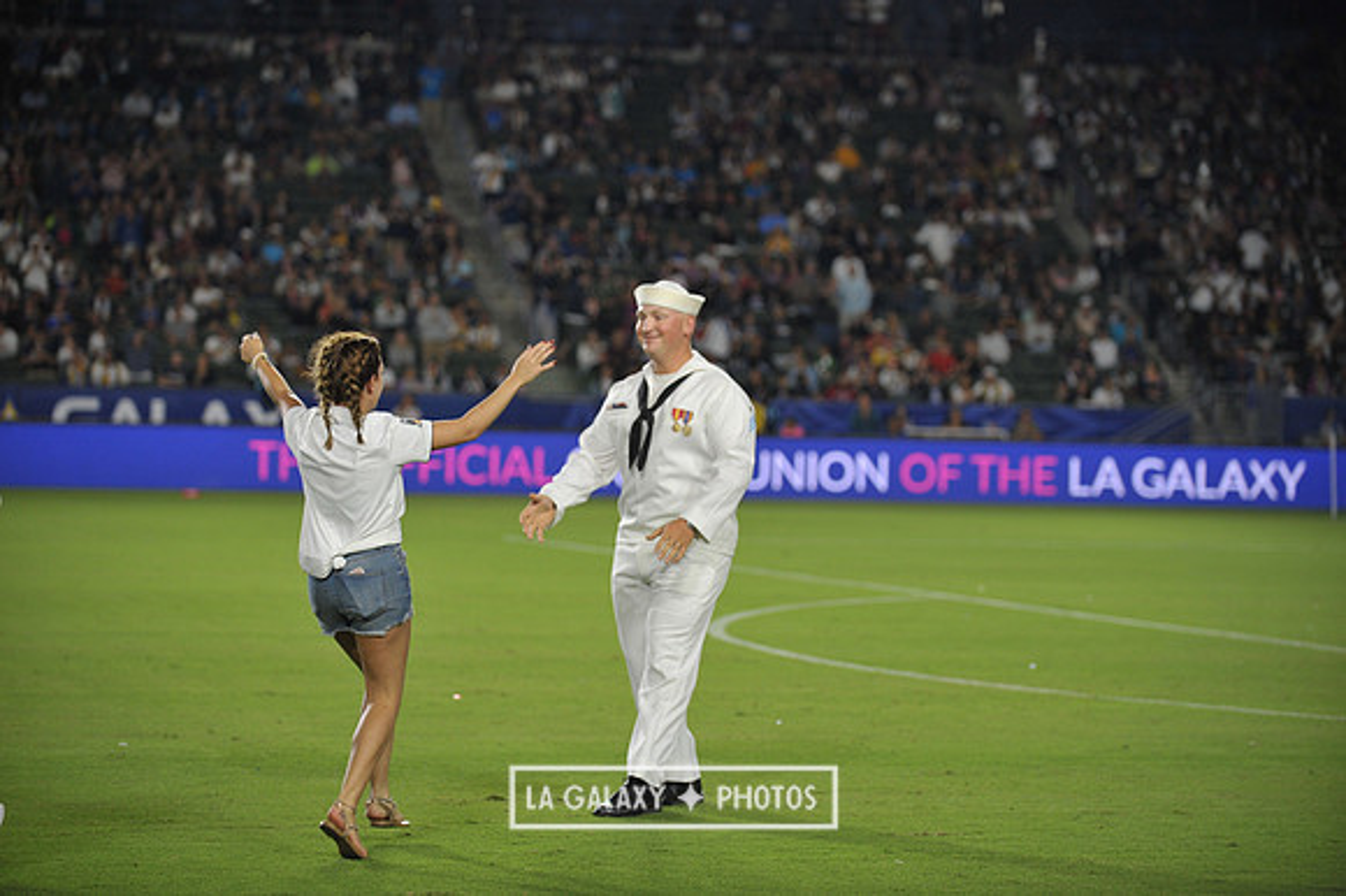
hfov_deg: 18.6
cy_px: 448
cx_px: 673
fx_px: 4110
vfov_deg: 12.4
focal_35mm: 110
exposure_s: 1/1000
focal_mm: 110
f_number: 2.8
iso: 1250
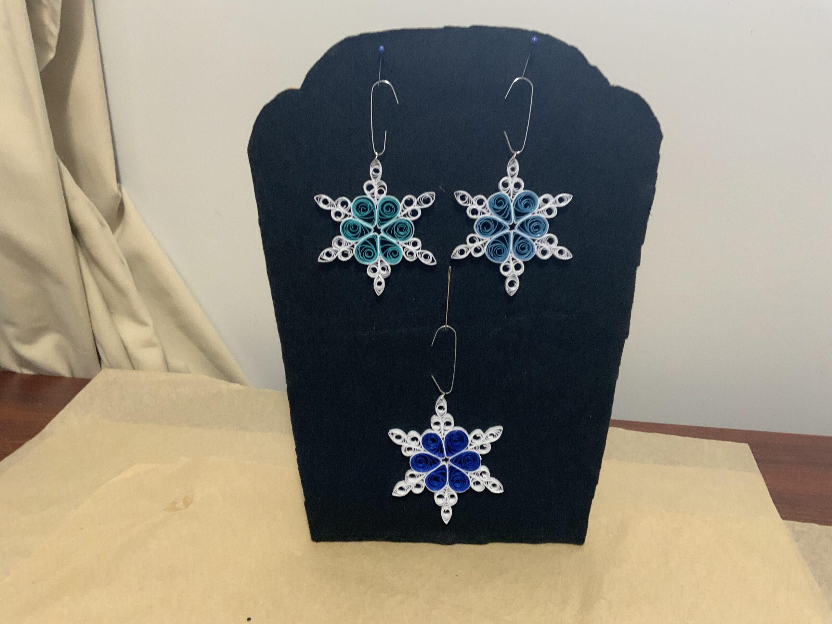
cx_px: 416
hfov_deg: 61.7
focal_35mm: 29
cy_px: 312
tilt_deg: -18.3
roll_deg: -0.6
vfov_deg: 48.2
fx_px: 697
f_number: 1.8
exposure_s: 1/60
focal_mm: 3
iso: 200
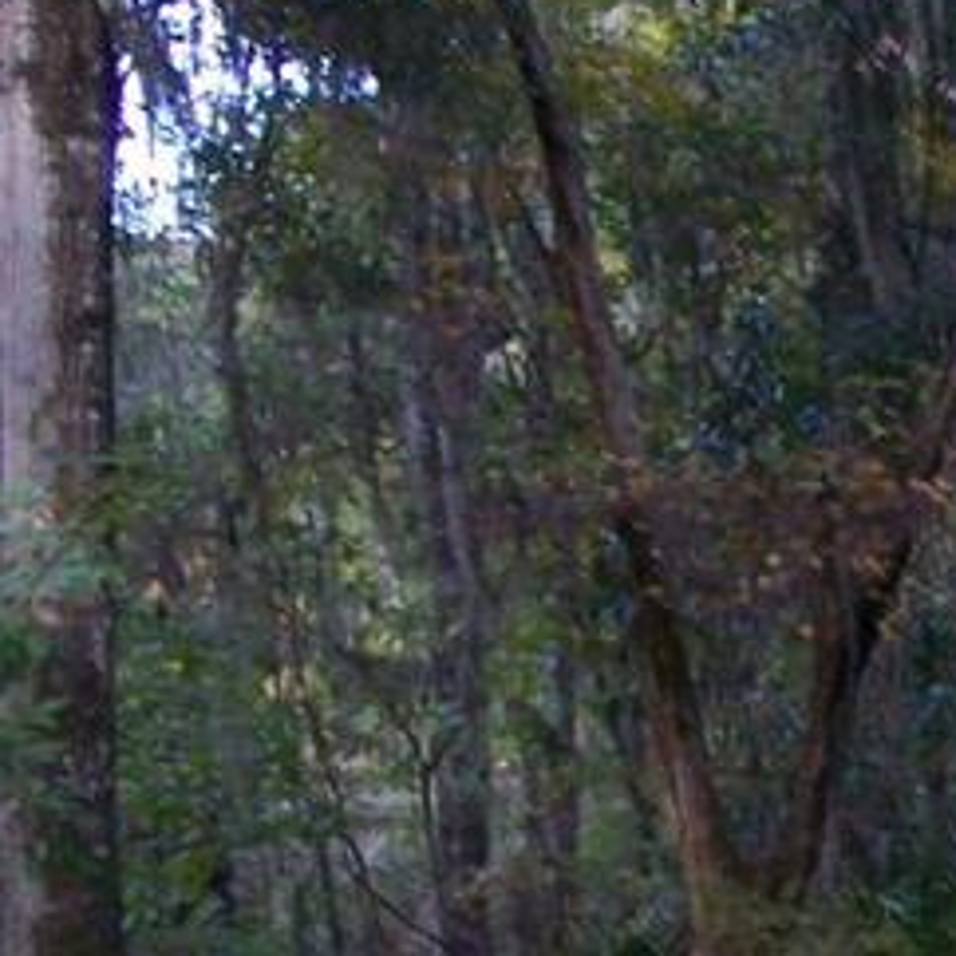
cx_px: 1389
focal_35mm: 191
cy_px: 956
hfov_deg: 9.0
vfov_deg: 9.1
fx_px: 5968
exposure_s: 1/80
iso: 160
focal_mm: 8.5
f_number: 3
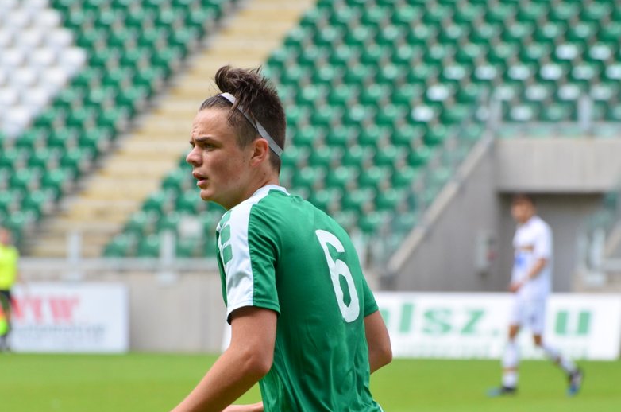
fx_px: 5501
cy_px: 231
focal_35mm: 320
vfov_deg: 4.3
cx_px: 292
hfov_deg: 6.5
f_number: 6.3
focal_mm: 185
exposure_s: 1/2500
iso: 1000
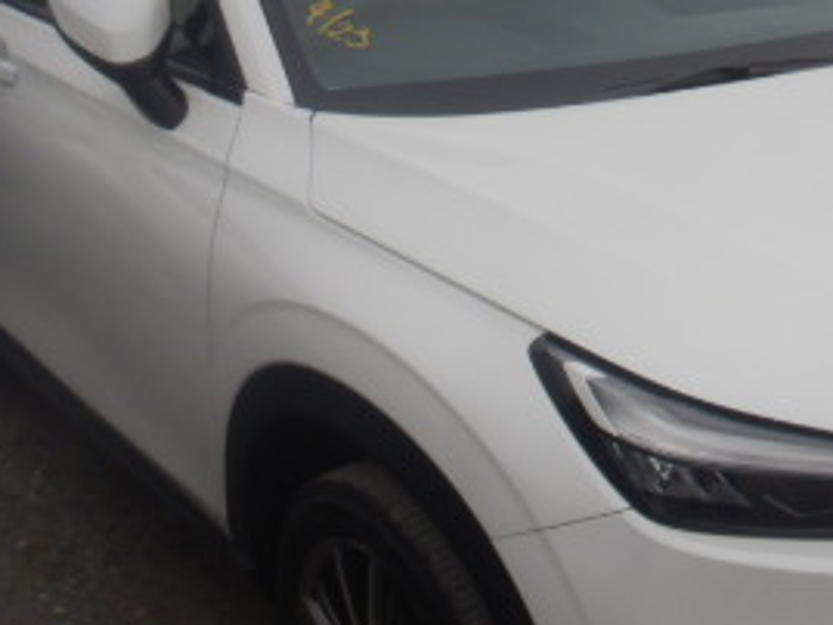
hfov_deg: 32.9
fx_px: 1372
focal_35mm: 57
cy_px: 396
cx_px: 650
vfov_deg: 25.6
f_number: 2.8
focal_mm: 4.3
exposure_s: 1/400
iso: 125
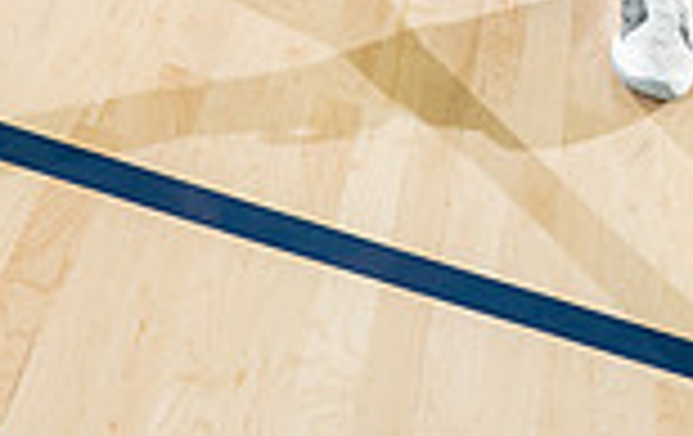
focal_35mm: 95
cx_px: 544
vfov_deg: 11.8
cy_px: -544
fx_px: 1798
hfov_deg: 21.6
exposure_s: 1/250
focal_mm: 32
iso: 640
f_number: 8
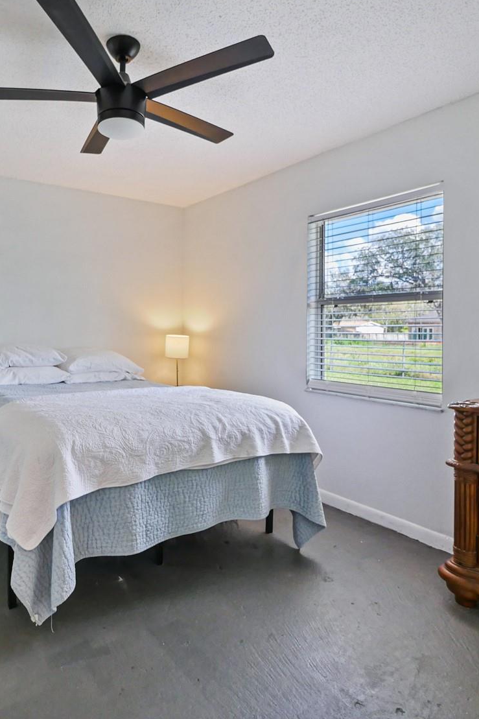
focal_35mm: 21
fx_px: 419
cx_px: 154
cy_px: 340
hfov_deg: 58.0
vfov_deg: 81.1
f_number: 4
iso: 640
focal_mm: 7
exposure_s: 1/60
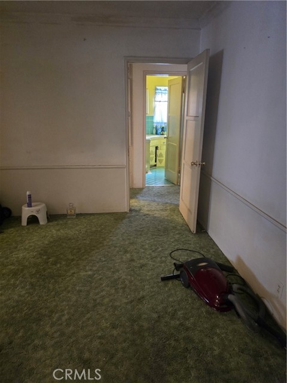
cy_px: 192
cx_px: 144
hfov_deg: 58.9
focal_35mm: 23
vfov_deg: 73.9
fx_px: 254
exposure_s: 1/60
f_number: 1.7
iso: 1250
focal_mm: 6.3
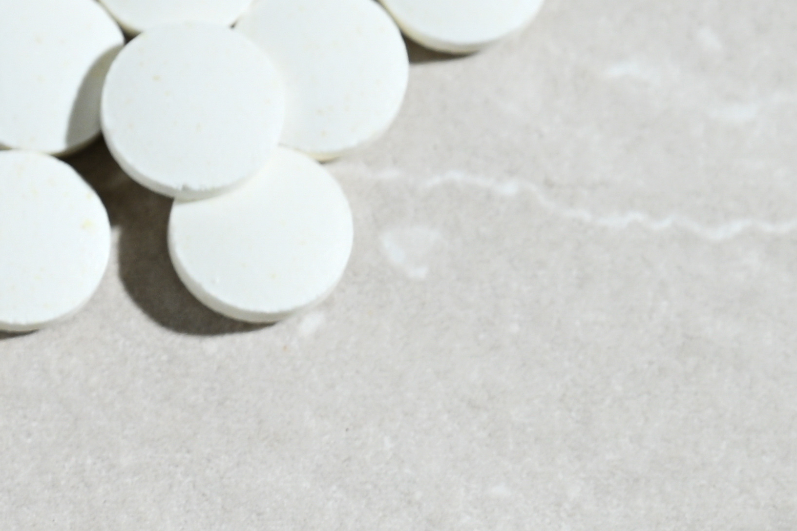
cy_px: -108
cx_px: -907
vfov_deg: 3.9
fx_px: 7726
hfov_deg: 5.7
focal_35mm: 349
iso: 100
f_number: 7.1
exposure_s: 1/160
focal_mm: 69
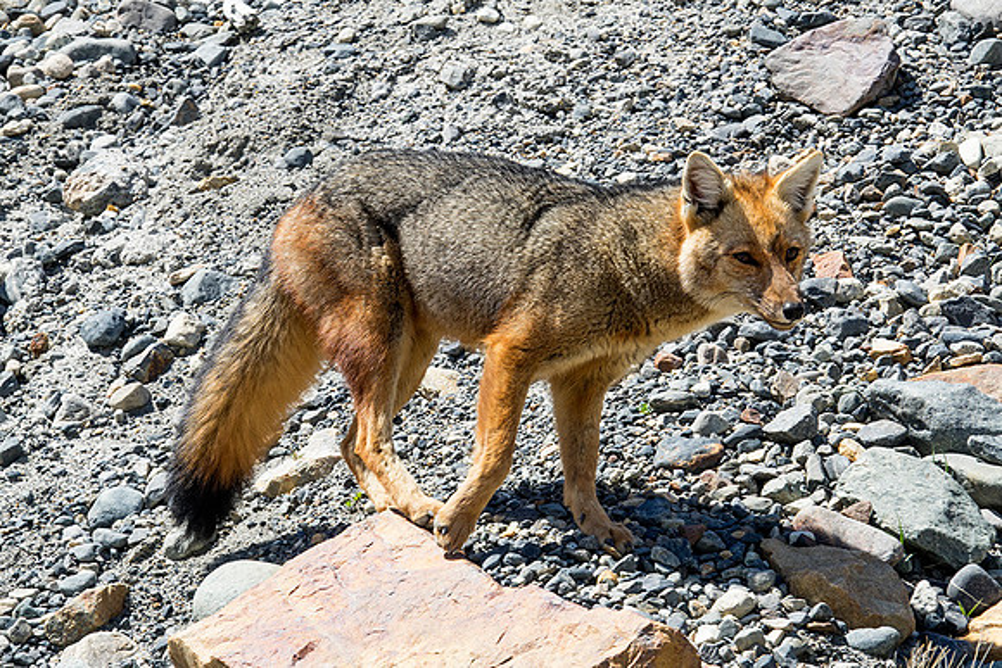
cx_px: 501
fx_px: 6375
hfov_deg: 9.0
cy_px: 334
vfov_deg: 6.0
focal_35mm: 229
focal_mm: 83.9
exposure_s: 1/250
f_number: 8
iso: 160
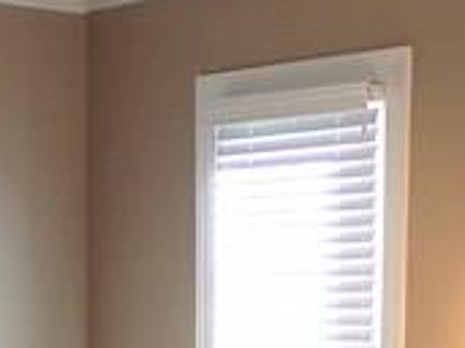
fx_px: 1933
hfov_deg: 13.7
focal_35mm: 144
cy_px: 587
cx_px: 362
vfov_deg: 9.8
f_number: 3
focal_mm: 4.3
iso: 159
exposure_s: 1/34
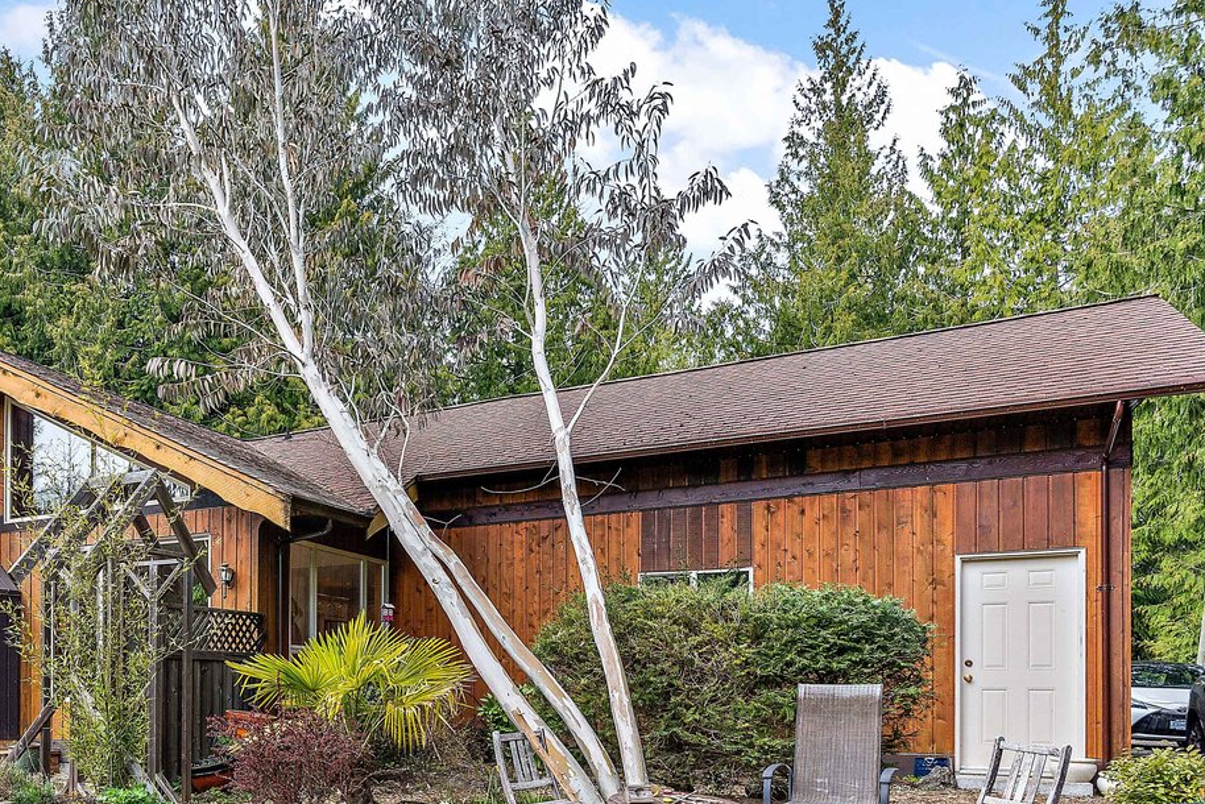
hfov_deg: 60.9
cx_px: 266
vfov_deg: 45.9
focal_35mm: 28
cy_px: 515
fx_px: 937
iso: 400
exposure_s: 1/60
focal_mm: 16
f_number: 7.1
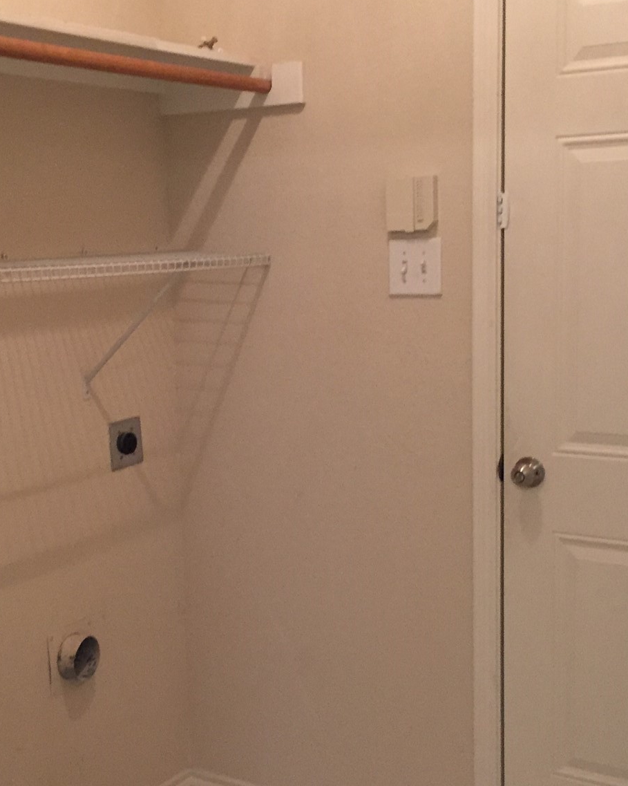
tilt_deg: -6.9
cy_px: 432
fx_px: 1185
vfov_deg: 36.6
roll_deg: +2.8
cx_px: 256
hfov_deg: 29.6
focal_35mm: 51
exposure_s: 1/30
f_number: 2.2
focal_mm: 4.15
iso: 200
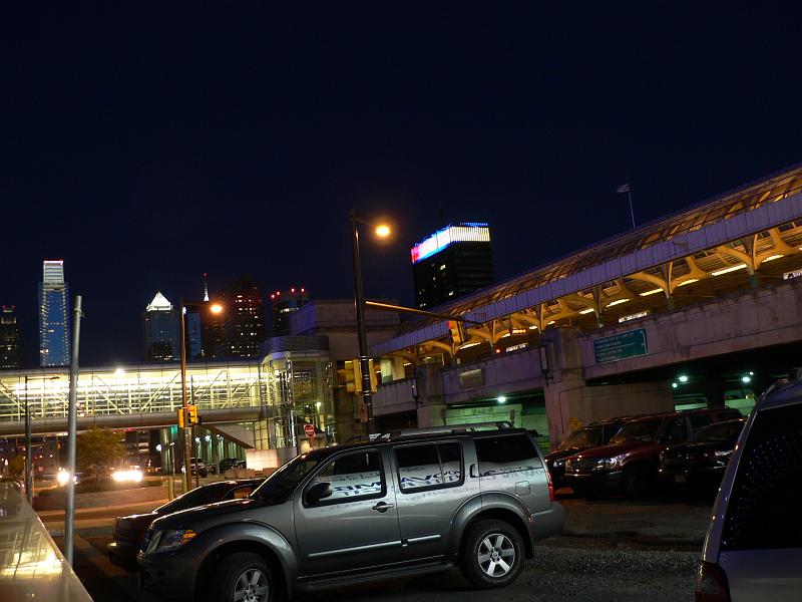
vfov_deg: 39.7
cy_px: 301
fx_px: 834
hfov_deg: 51.4
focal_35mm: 36
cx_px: 401
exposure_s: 1/1.3
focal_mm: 6
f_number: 2.8
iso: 80
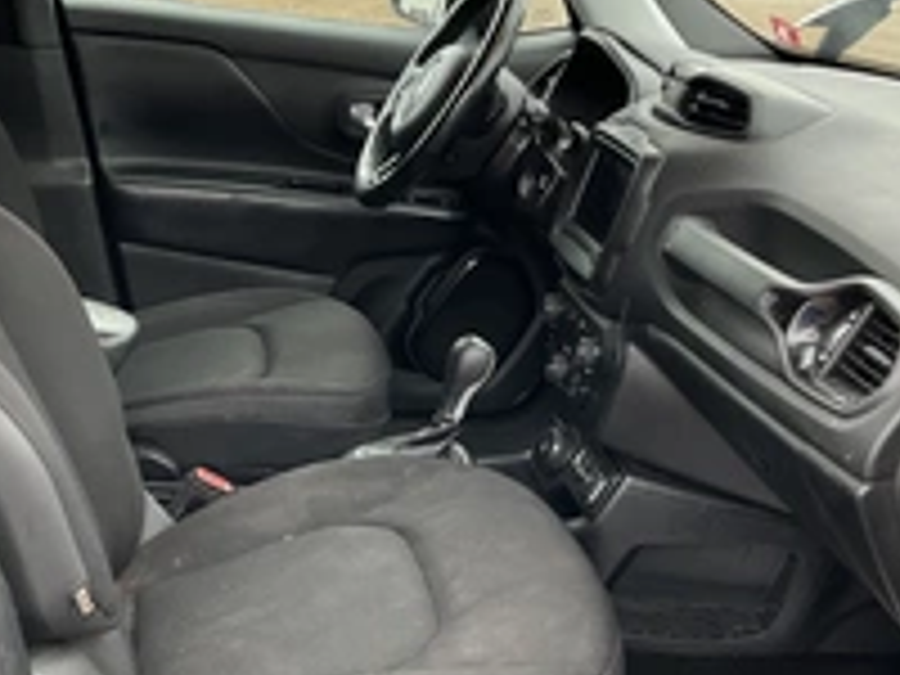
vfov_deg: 25.2
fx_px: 1508
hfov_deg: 33.2
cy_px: 342
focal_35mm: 58
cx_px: 405
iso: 64
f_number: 1.8
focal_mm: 3
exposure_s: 1/109
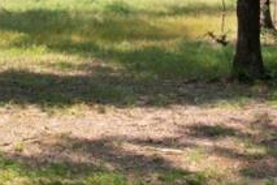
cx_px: -53
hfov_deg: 18.3
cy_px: -46
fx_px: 816
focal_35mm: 106
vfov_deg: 12.6
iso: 100
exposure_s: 1/640
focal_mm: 8.38
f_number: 2.8
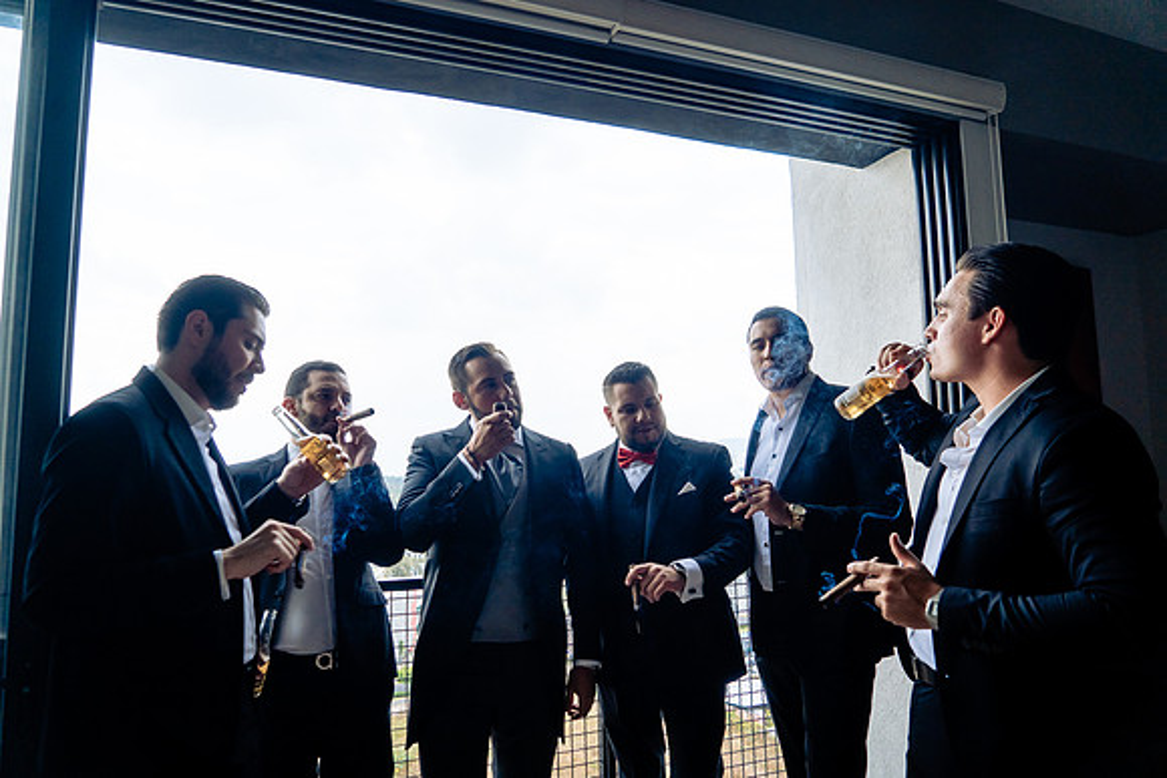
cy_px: 389
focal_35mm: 24
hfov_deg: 73.7
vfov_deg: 53.2
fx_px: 778
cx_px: 584
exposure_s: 1/1000
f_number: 4
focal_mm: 24
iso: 640
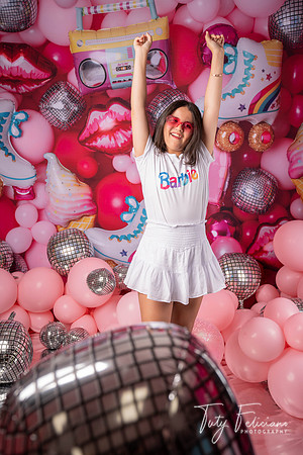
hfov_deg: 35.9
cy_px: 228
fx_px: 467
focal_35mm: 37
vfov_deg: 51.9
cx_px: 152
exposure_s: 1/200
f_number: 4.5
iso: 125
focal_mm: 37
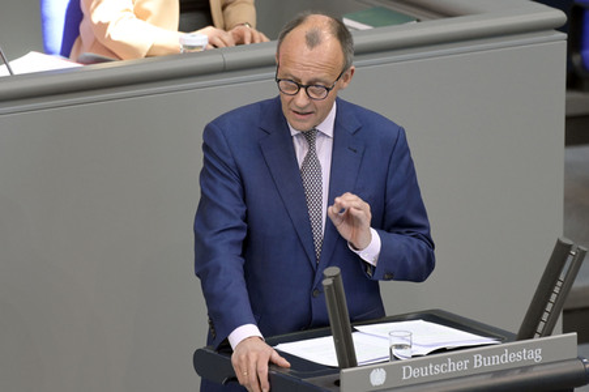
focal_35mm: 380
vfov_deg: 3.6
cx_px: 294
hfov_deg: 5.4
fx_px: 6212
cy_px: 196
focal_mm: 380
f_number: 5.6
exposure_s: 1/400
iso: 10000
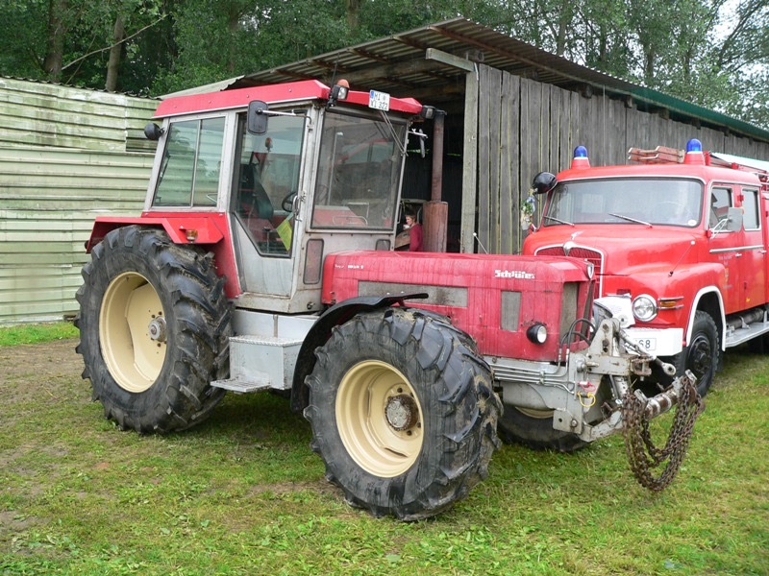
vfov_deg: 39.7
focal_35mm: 36
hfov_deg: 51.4
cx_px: 384
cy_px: 288
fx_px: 800
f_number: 2.8
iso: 80
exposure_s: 1/100
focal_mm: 6
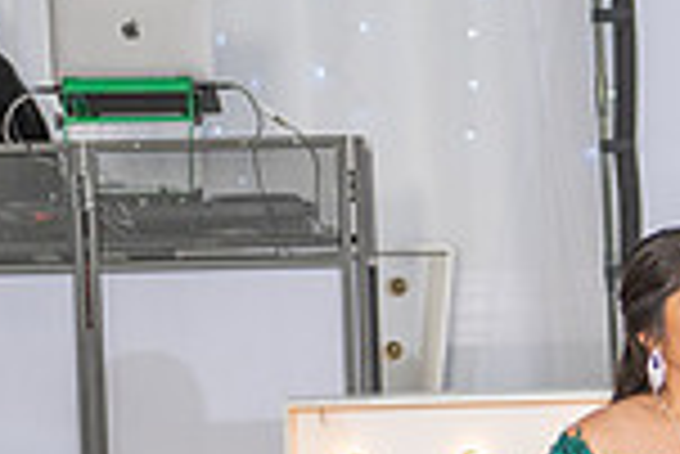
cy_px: 555
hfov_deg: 8.9
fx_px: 4216
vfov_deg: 6.1
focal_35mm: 223
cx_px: 1126
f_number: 3.5
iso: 500
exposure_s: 1/160
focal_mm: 58
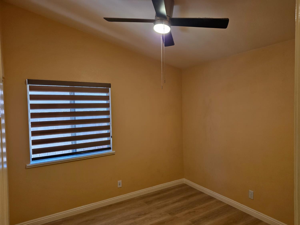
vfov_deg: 58.9
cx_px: 150
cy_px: 112
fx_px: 199
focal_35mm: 23
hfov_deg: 73.9
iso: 200
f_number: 1.7
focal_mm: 6.3
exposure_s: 1/120
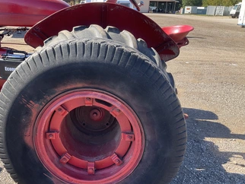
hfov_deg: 51.1
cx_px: 103
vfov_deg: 39.5
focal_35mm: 36
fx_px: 255
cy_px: 113
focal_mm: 3
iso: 25
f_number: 1.8
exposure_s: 1/409
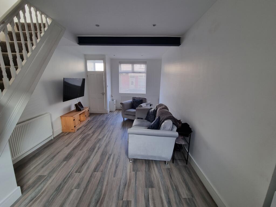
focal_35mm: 13
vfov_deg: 89.9
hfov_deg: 106.2
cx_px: 138
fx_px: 104
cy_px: 104
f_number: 2.2
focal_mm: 2.2
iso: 64
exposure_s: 1/50
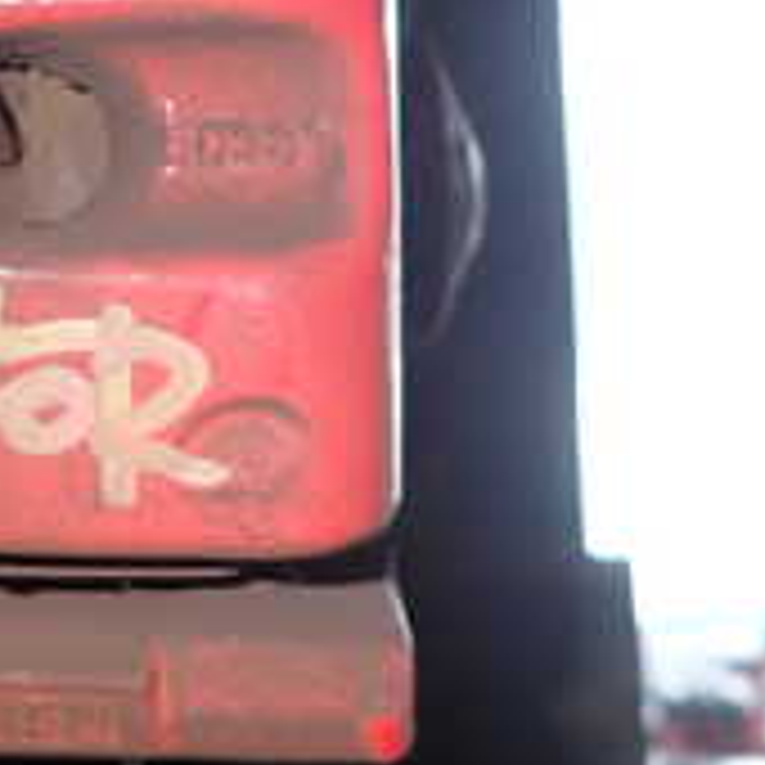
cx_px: -32
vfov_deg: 22.0
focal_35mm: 78
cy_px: 171
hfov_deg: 21.3
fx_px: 1950
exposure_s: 1/30
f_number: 5.6
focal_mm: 4.5
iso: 200
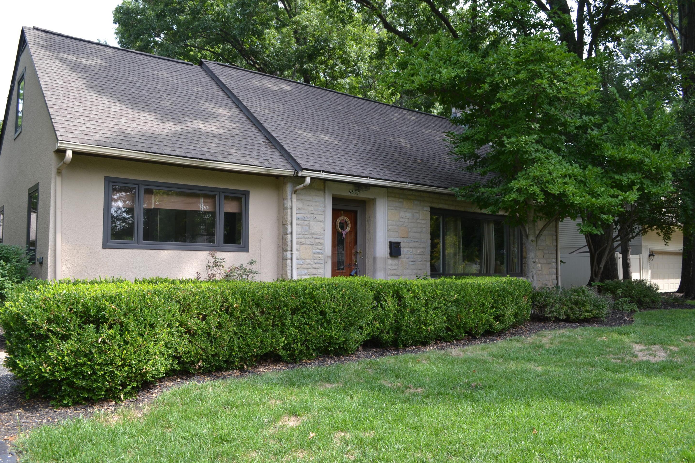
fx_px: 541
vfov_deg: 46.4
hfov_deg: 65.5
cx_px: 339
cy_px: 229
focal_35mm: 28
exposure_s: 1/125
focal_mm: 18
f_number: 5.6
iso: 140
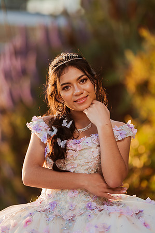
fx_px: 874
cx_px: 78
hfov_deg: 10.1
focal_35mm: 135
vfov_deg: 15.2
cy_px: 116
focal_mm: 135
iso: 320
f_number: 1.8
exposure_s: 1/1000
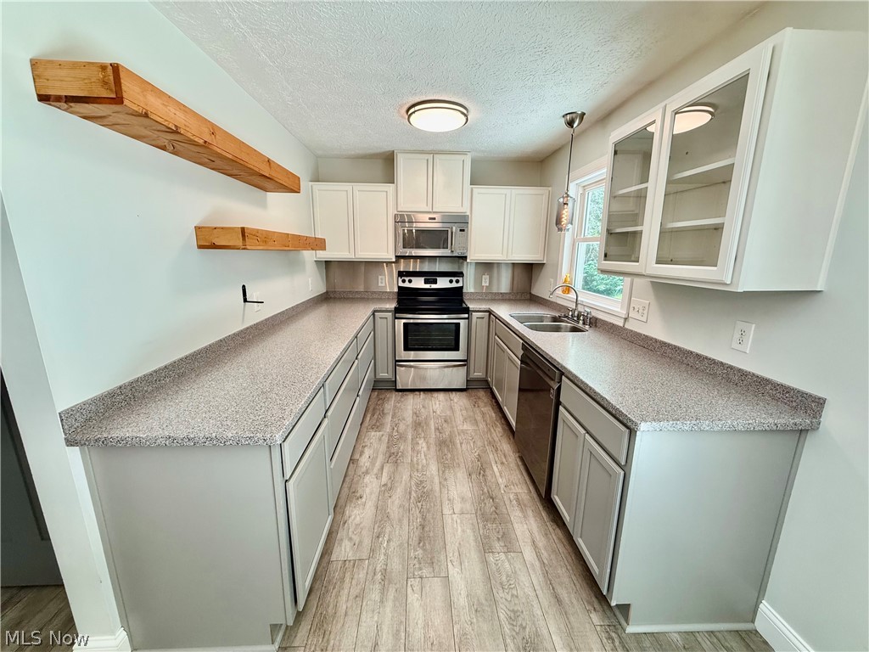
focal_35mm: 14
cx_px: 434
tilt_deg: -12.5
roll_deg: -0.9
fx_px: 351
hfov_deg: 102.1
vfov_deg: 85.7
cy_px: 326
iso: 125
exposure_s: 1/120
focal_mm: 2.22
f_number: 2.2
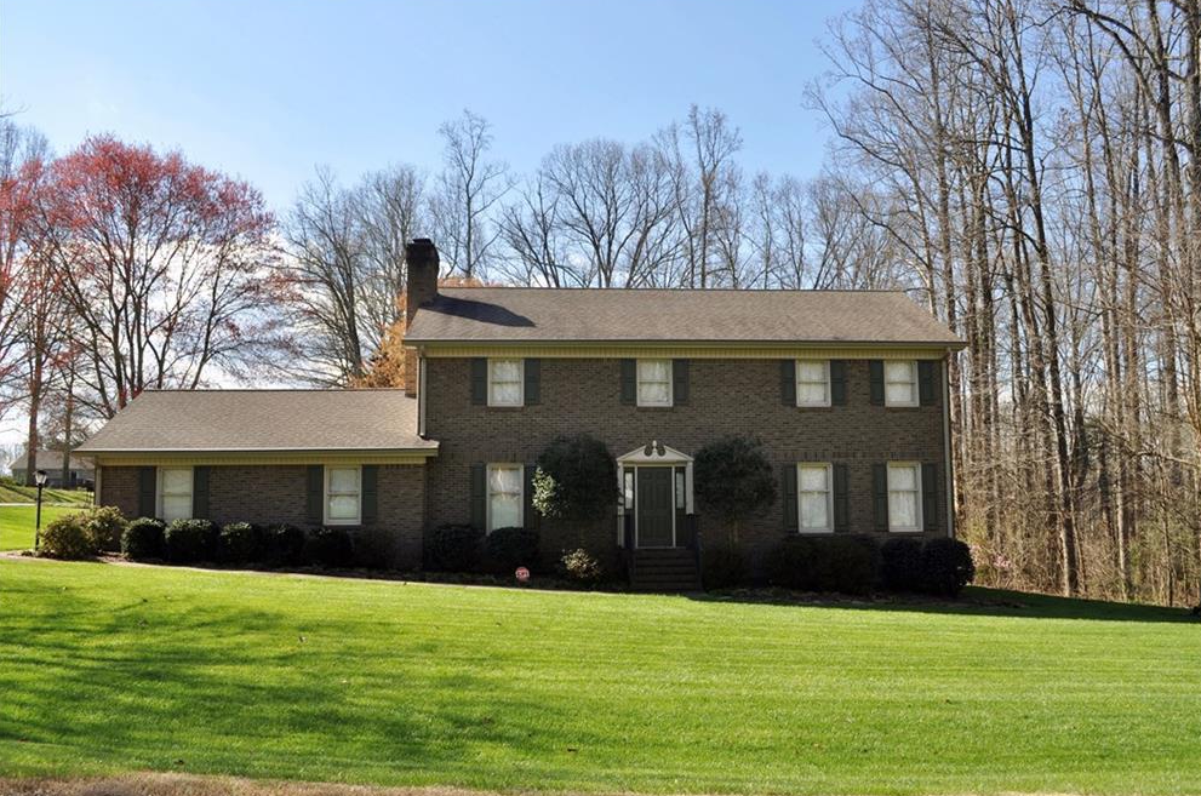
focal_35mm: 31
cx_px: 618
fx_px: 1032
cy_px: 398
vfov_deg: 42.2
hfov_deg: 60.4
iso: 200
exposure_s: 1/250
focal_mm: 20
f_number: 8
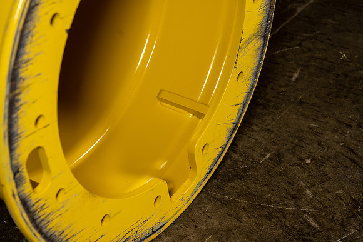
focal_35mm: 105
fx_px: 1059
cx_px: 182
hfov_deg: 19.5
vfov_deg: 13.0
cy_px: 121
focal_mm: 105
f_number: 5.6
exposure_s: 1/160
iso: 640
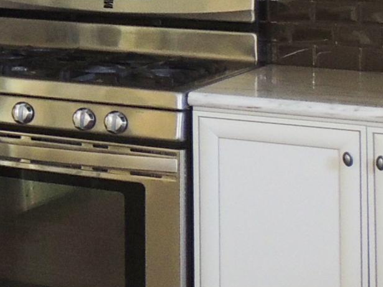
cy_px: -240
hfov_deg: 10.8
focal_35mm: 161
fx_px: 1781
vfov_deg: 8.8
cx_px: -461
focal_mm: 5.8
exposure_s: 1/30
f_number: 3.2
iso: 200
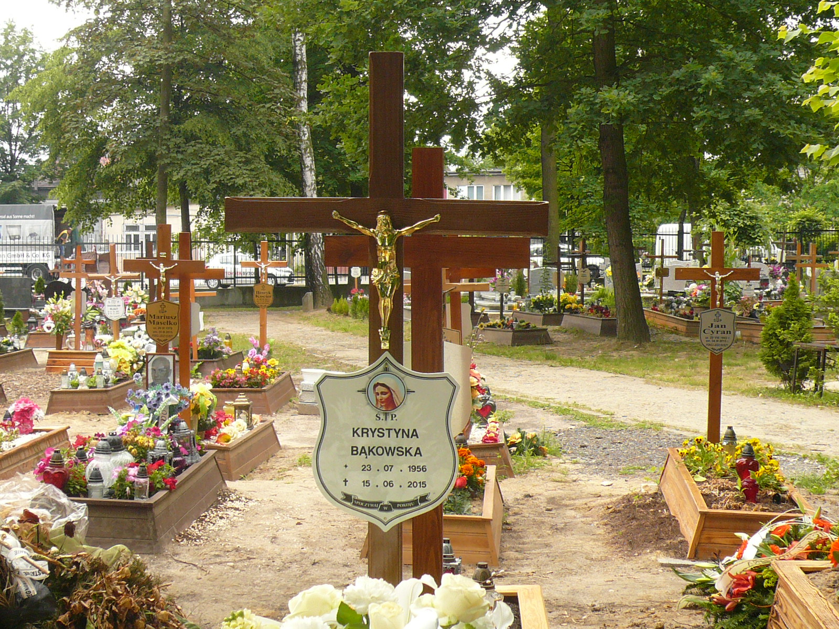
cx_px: 420
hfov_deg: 32.7
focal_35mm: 59
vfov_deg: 24.8
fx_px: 1430
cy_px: 314
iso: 100
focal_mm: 6.4
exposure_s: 1/200
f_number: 3.2
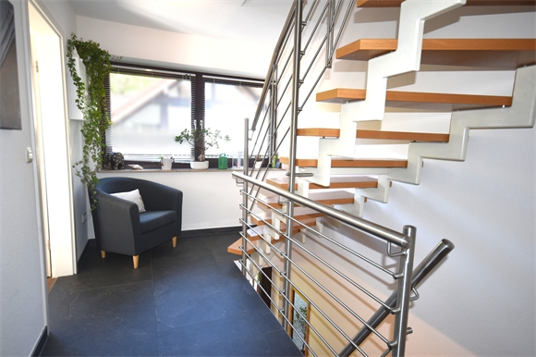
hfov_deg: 86.9
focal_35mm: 19
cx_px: 268
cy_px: 178
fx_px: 283
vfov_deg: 64.5
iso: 400
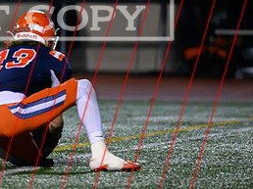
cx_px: -124
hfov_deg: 2.9
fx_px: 4973
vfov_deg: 2.2
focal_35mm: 681
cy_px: 24
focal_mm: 200
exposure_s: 1/1250
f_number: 2.8
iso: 16000
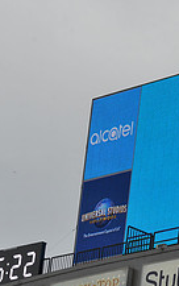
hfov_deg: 5.6
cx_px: 282
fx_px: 1823
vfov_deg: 9.0
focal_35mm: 234
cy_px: 96
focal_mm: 86
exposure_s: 1/320
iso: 400
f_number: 9
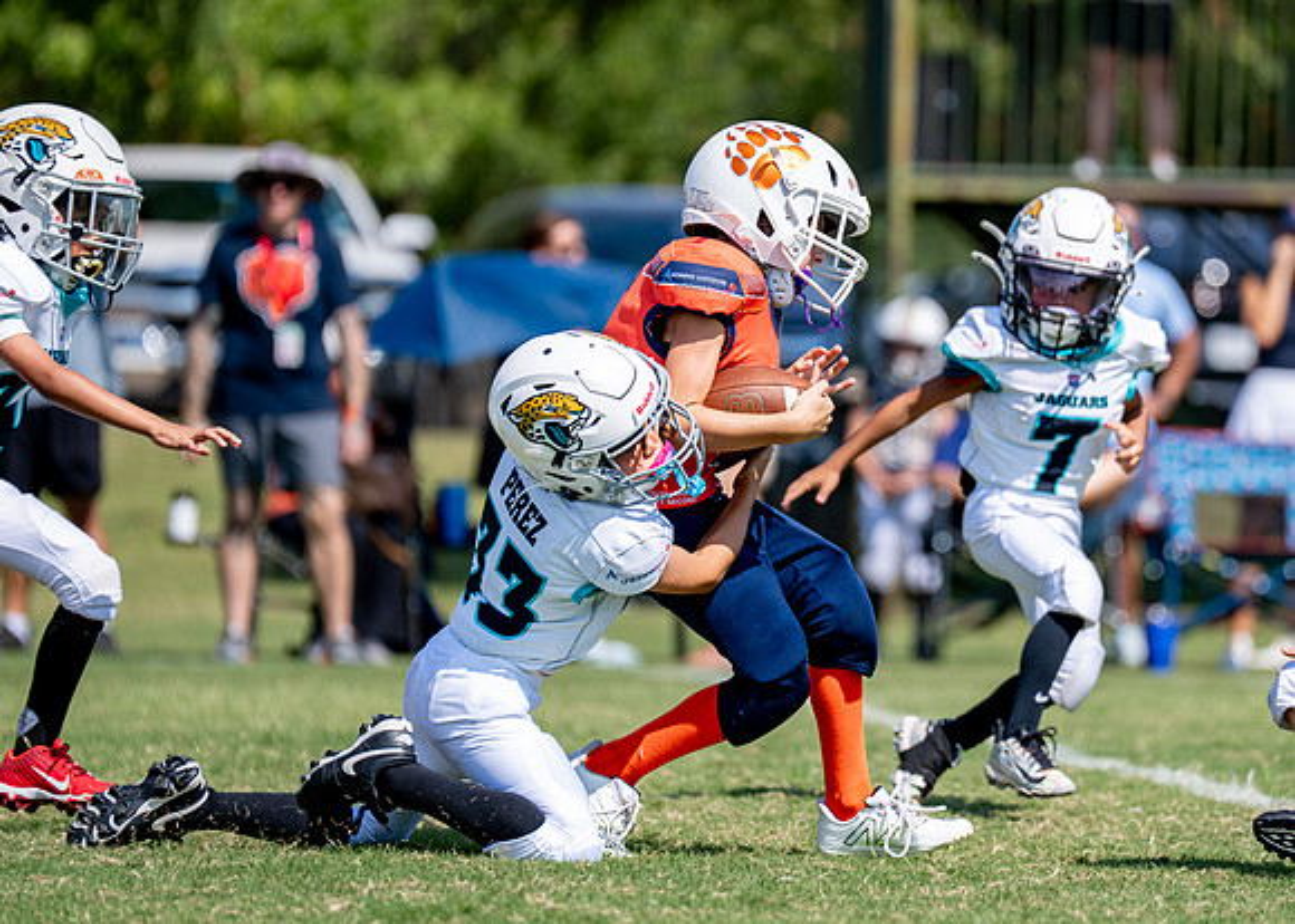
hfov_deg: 7.0
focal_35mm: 289
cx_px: 900
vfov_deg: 5.0
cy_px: 440
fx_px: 10618
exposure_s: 1/2500
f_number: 2.8
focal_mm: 200
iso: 125
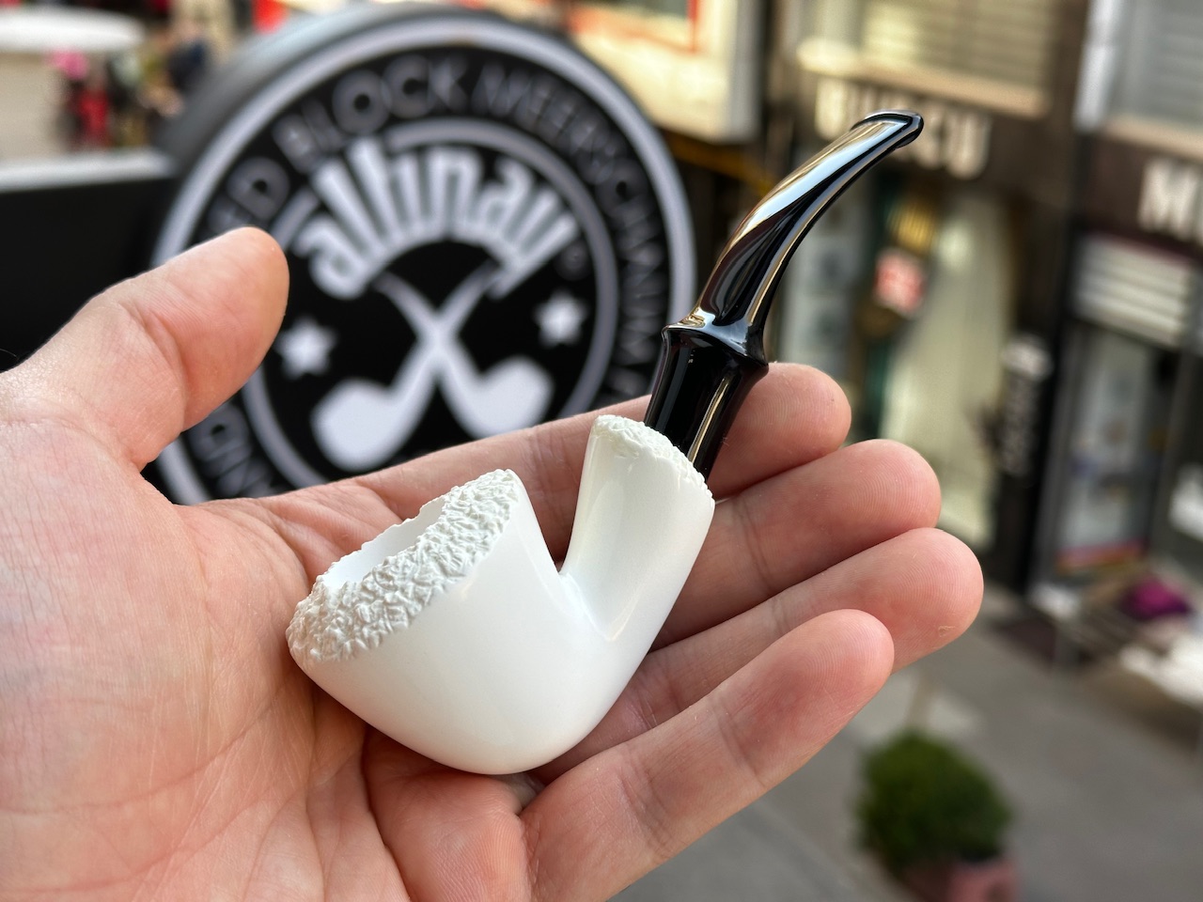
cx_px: 602
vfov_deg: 30.3
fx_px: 1668
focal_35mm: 48
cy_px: 451
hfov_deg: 39.7
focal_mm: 6.86
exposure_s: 1/379
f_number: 1.78
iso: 64
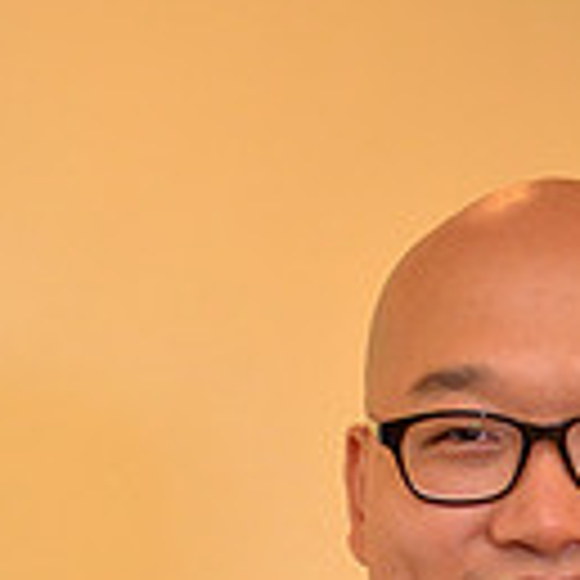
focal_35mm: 201
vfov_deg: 8.2
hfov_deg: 8.7
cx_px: 535
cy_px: 1263
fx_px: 3809
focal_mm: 35
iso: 640
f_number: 2.2
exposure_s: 1/60
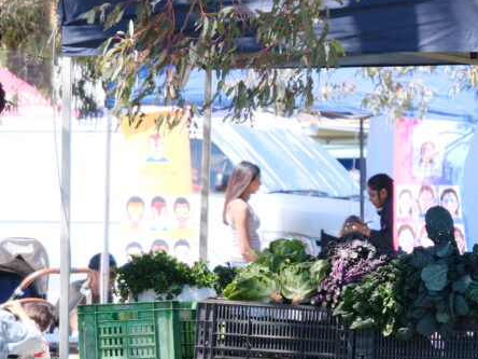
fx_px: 5054
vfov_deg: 4.1
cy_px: 226
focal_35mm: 366
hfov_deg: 5.4
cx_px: 431
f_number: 5.6
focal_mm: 110
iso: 500
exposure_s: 1/320
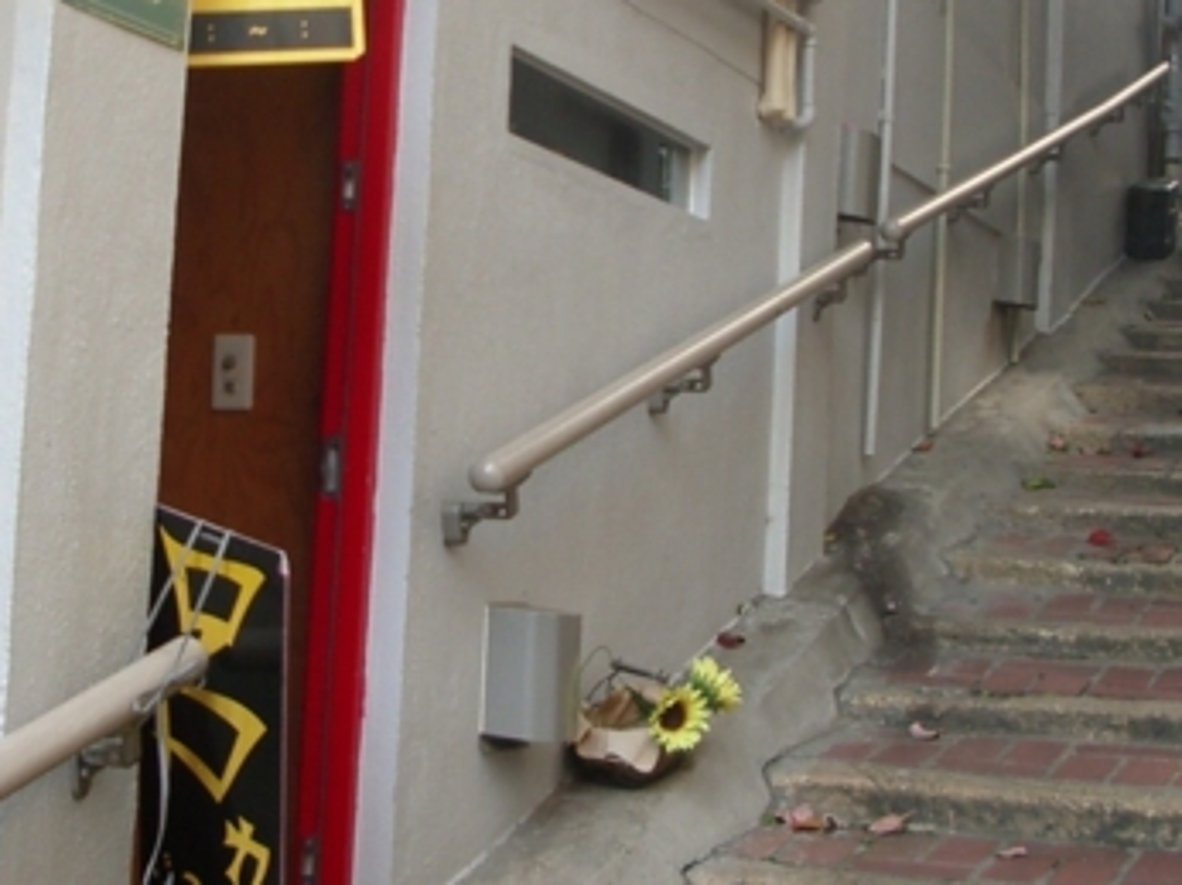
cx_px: 540
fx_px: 2764
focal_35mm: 81
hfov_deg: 24.1
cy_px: 161
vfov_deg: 18.0
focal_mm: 5.8
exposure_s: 1/160
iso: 80
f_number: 2.6
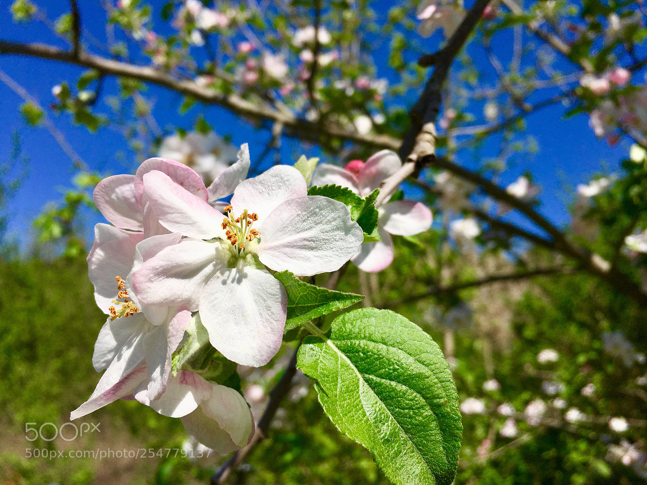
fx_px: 542
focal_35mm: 29
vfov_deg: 48.2
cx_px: 324
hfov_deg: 61.7
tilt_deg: +13.1
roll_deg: -2.1
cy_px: 242
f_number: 2.2
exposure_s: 1/5917
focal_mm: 4.15
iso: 25
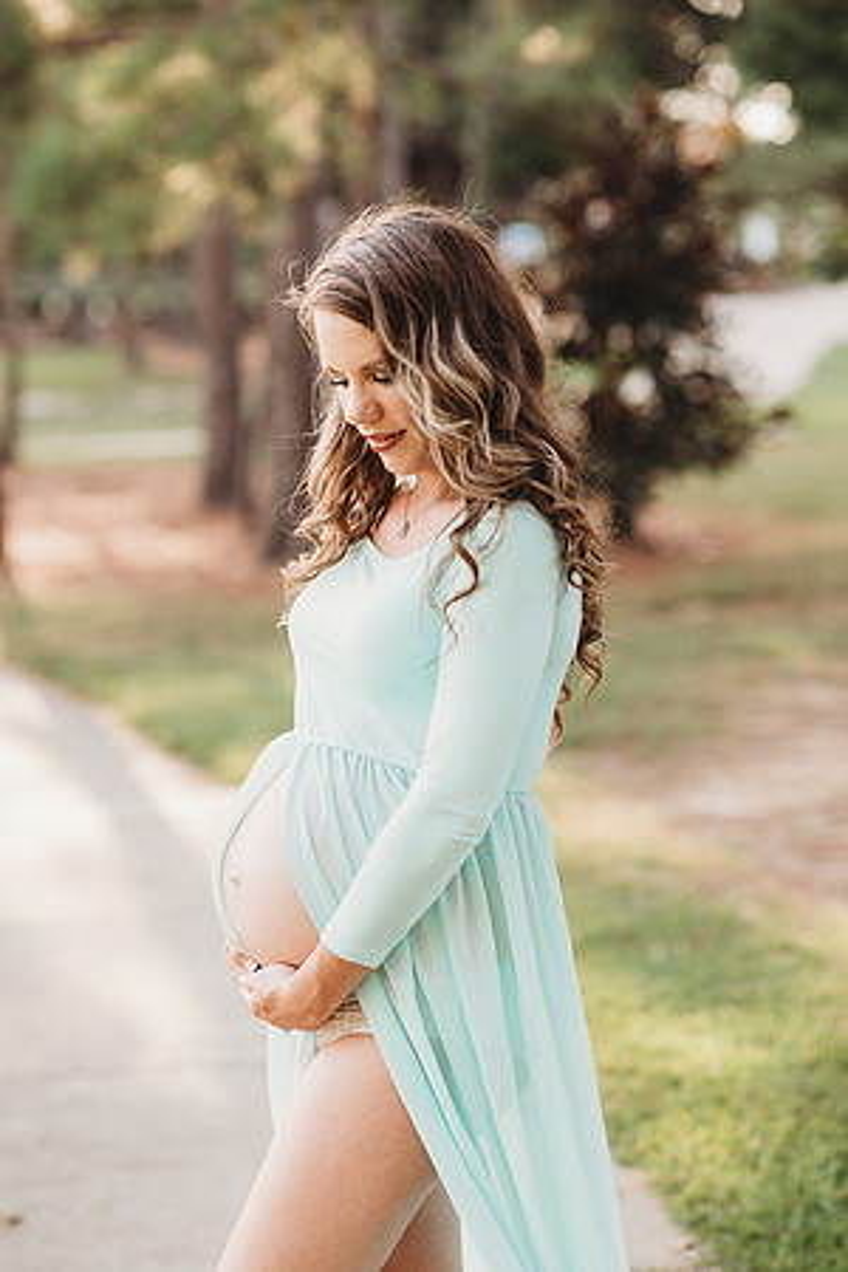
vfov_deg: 23.9
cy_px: 636
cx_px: 424
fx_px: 3003
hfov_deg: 16.1
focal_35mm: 85
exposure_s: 1/320
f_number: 2.5
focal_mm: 85
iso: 160
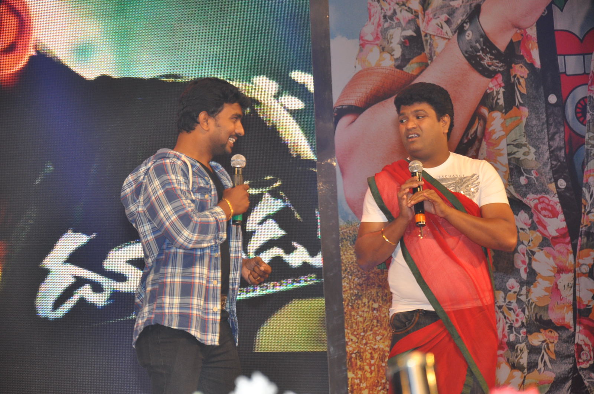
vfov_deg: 8.7
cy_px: 197
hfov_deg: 13.1
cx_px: 297
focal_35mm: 158
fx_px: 2596
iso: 640
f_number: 5.6
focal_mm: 105
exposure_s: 1/80
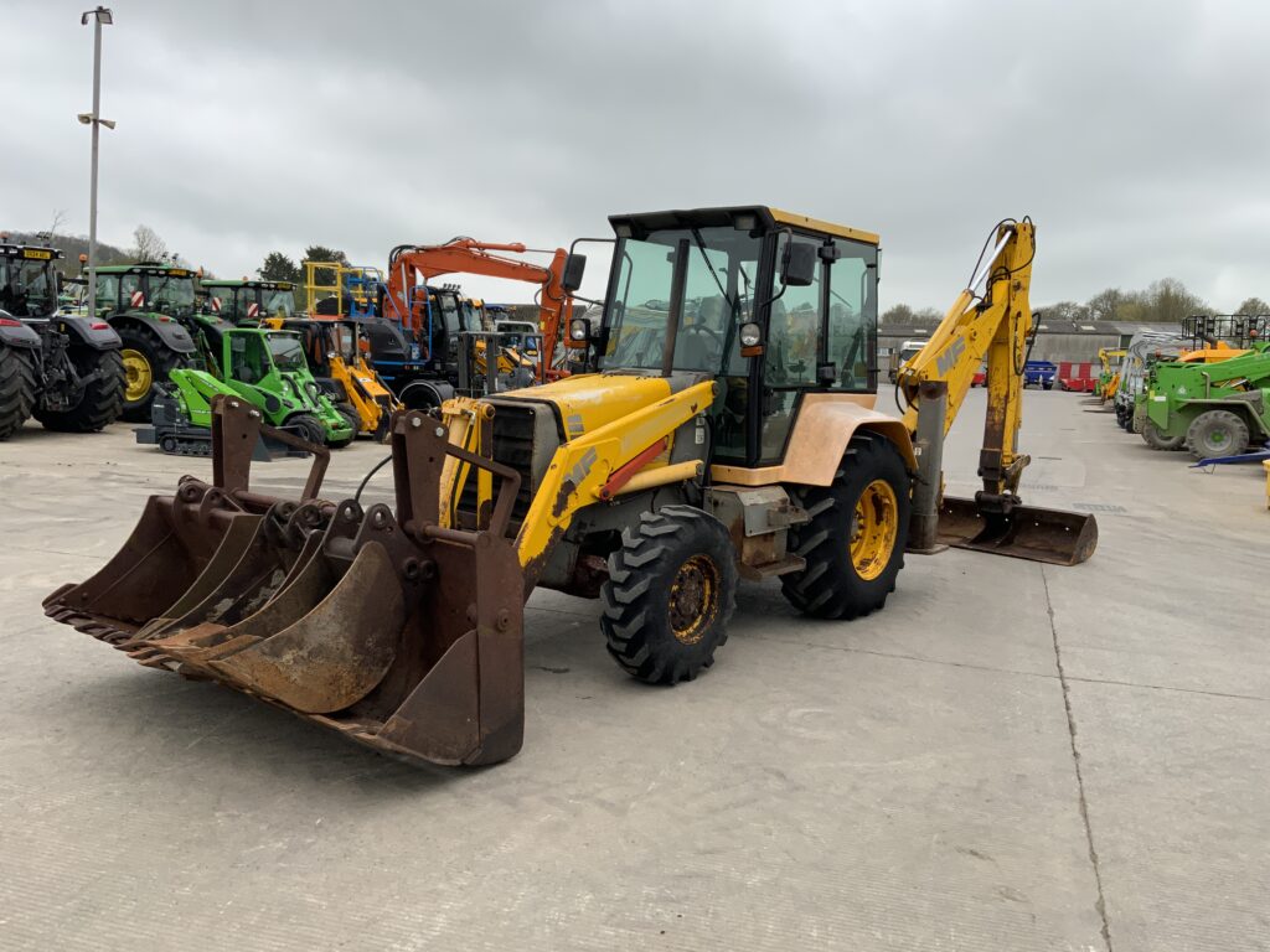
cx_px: 635
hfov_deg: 61.7
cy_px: 476
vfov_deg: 48.2
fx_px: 1064
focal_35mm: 29
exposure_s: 1/1221
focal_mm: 3
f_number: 1.8
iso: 16
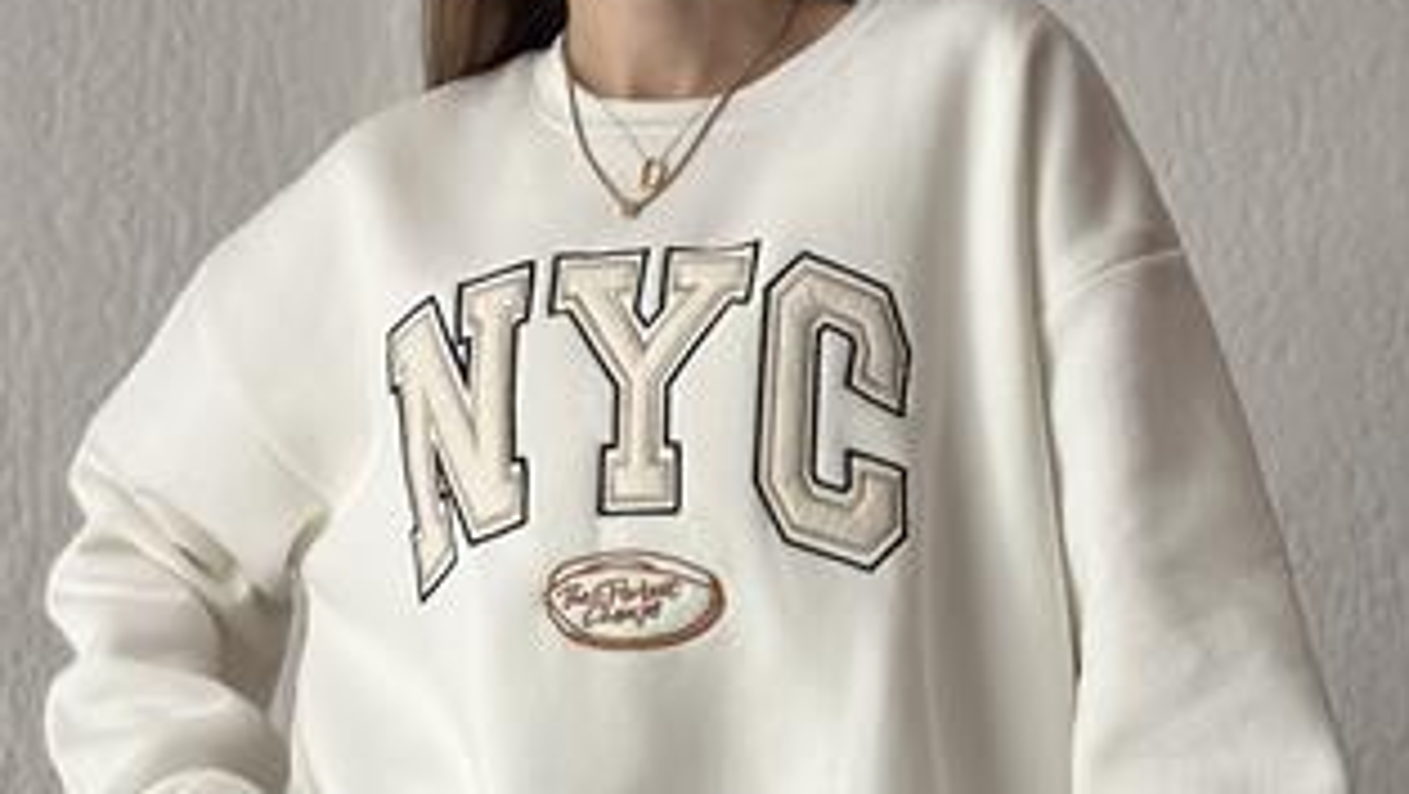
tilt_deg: +3.0
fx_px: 2654
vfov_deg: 16.7
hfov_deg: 29.7
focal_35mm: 71
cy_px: 745
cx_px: 709
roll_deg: +0.2
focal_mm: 6.86
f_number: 1.78
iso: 400
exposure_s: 1/40
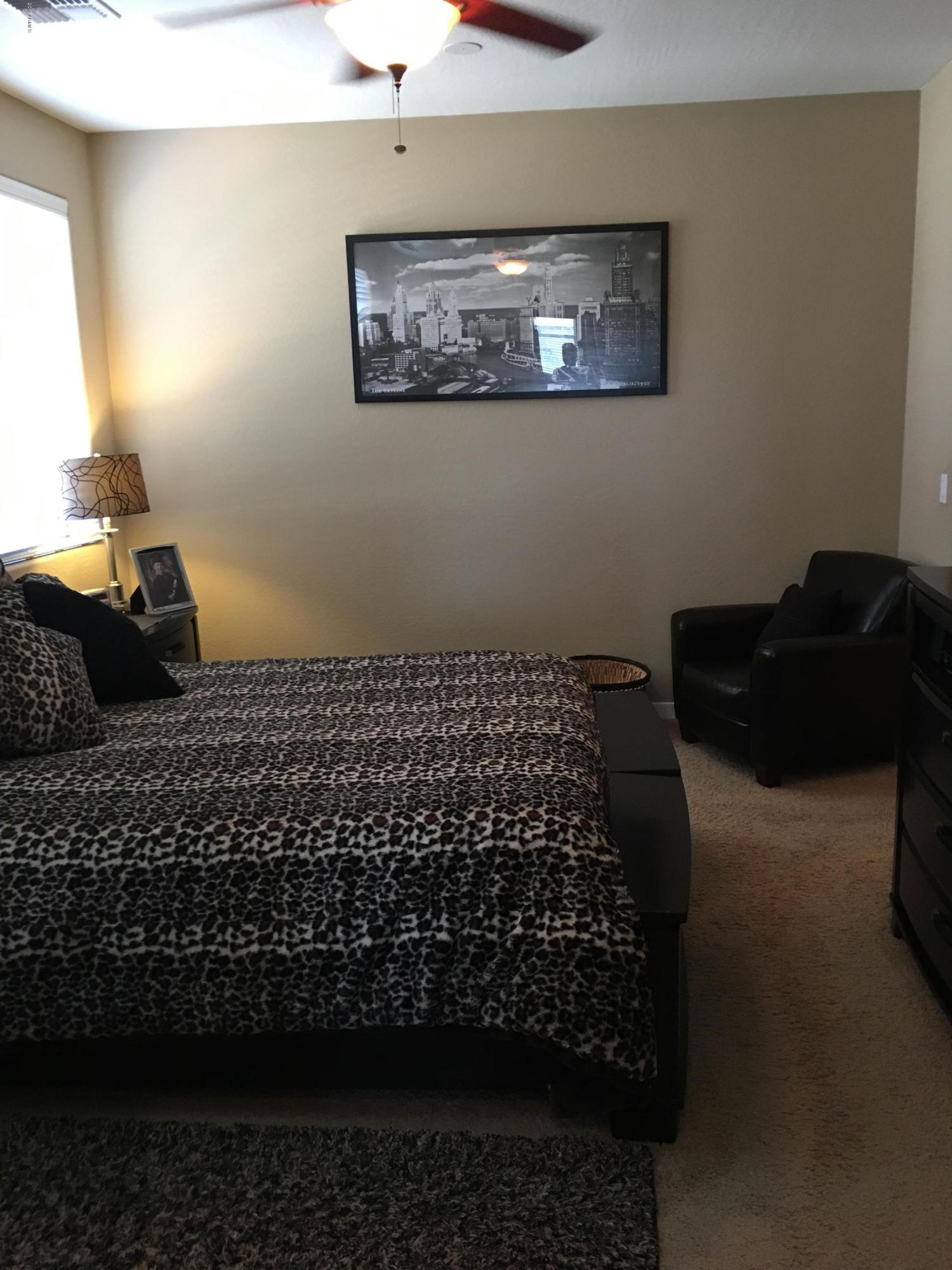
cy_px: 635
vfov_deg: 61.7
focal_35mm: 29
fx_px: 1063
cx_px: 476
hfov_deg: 48.2
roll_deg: +1.5
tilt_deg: -9.9
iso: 80
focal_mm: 4.15
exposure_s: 1/15
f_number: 2.2
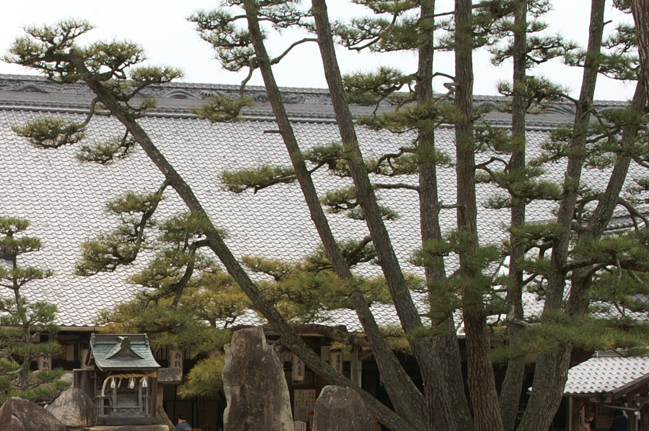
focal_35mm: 89
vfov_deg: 15.1
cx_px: 59
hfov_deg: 22.3
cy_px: 394
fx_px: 1603
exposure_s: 1/80
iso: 100
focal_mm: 28
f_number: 10
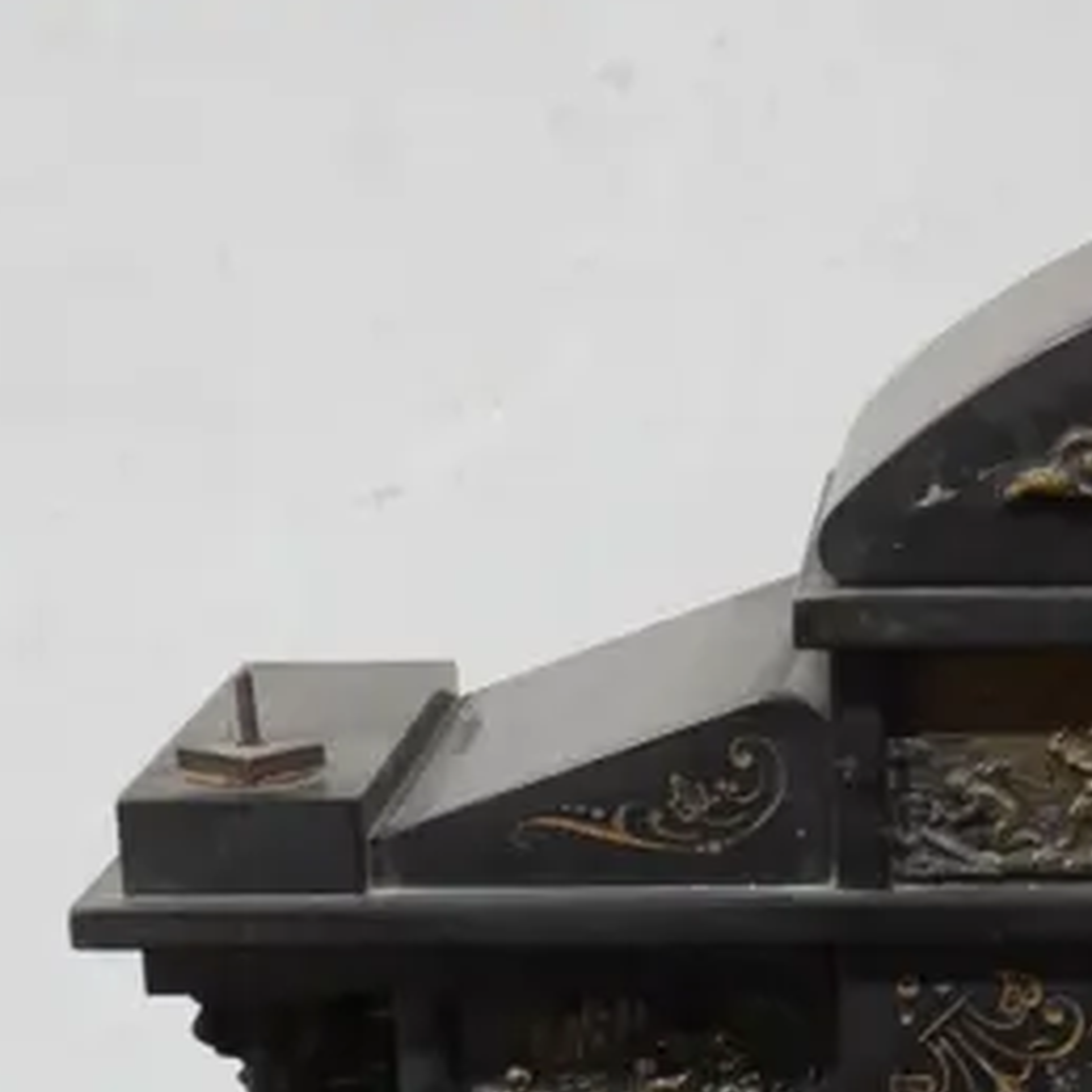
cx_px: 1349
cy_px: 1583
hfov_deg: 12.8
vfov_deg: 12.5
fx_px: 4747
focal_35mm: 133
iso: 800
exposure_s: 1/60
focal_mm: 19
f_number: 4.1
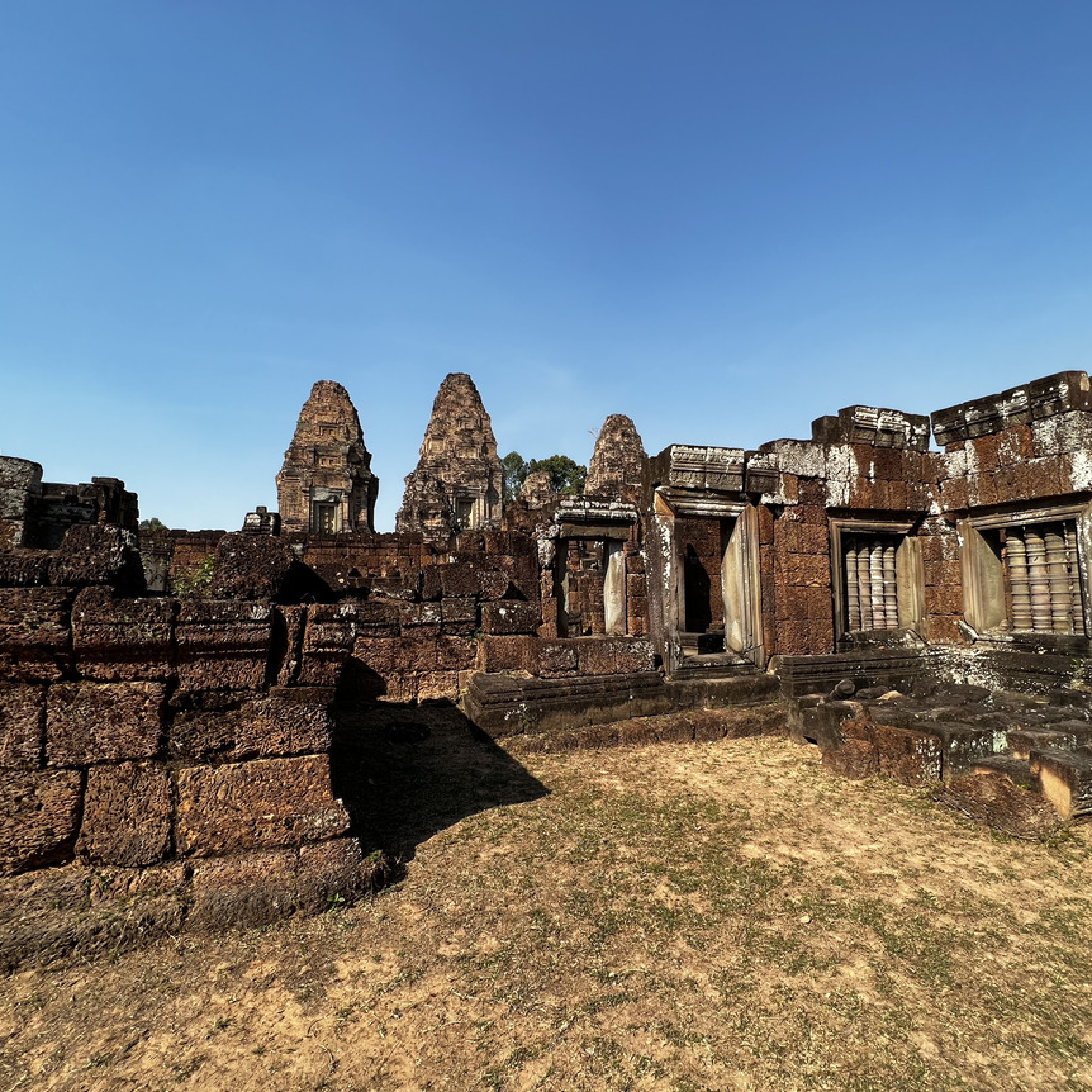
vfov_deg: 87.4
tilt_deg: +4.1
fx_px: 571
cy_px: 562
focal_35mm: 16
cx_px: 597
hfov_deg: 87.2
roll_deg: +1.0
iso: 32
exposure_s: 1/1024
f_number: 1.8
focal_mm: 1.57
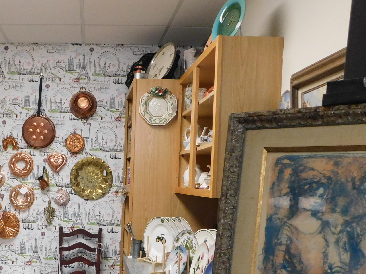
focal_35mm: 42
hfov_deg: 42.4
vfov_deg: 33.5
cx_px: 65
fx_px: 444
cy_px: 213
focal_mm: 4
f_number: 3
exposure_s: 1/30
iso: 320
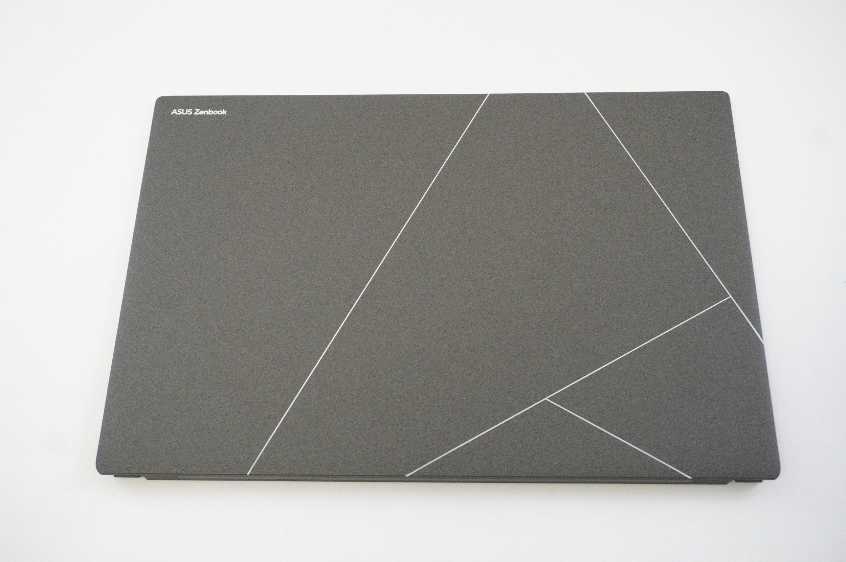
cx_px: 423
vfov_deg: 30.8
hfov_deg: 45.0
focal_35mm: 44
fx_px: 1021
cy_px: 281
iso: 5000
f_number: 5.6
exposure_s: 1/250
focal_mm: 29
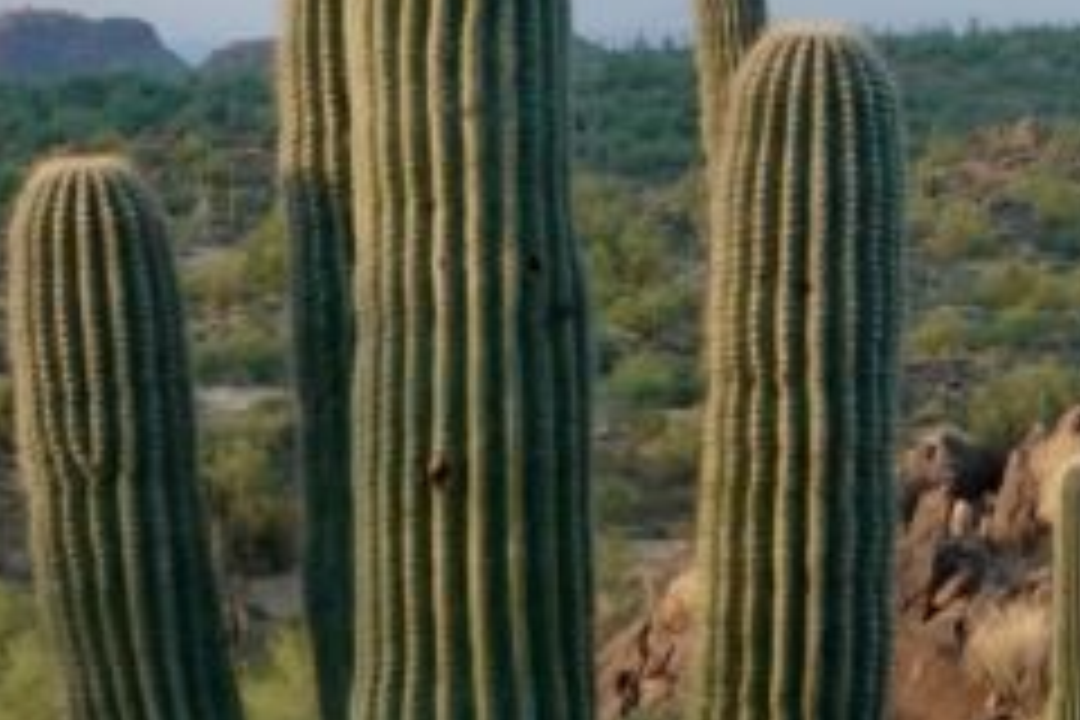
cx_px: 1040
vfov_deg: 7.1
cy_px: 810
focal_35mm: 192
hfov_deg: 10.6
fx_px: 5760
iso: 640
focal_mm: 22
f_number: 8
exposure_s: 1/200
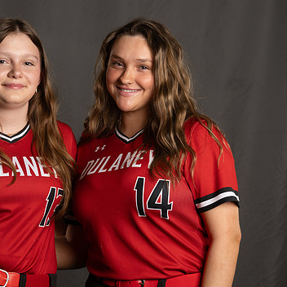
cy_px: 146
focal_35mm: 166
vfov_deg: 10.5
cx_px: 69
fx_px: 1557
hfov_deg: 10.5
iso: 200
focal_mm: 86
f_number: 5.6
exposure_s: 1/160
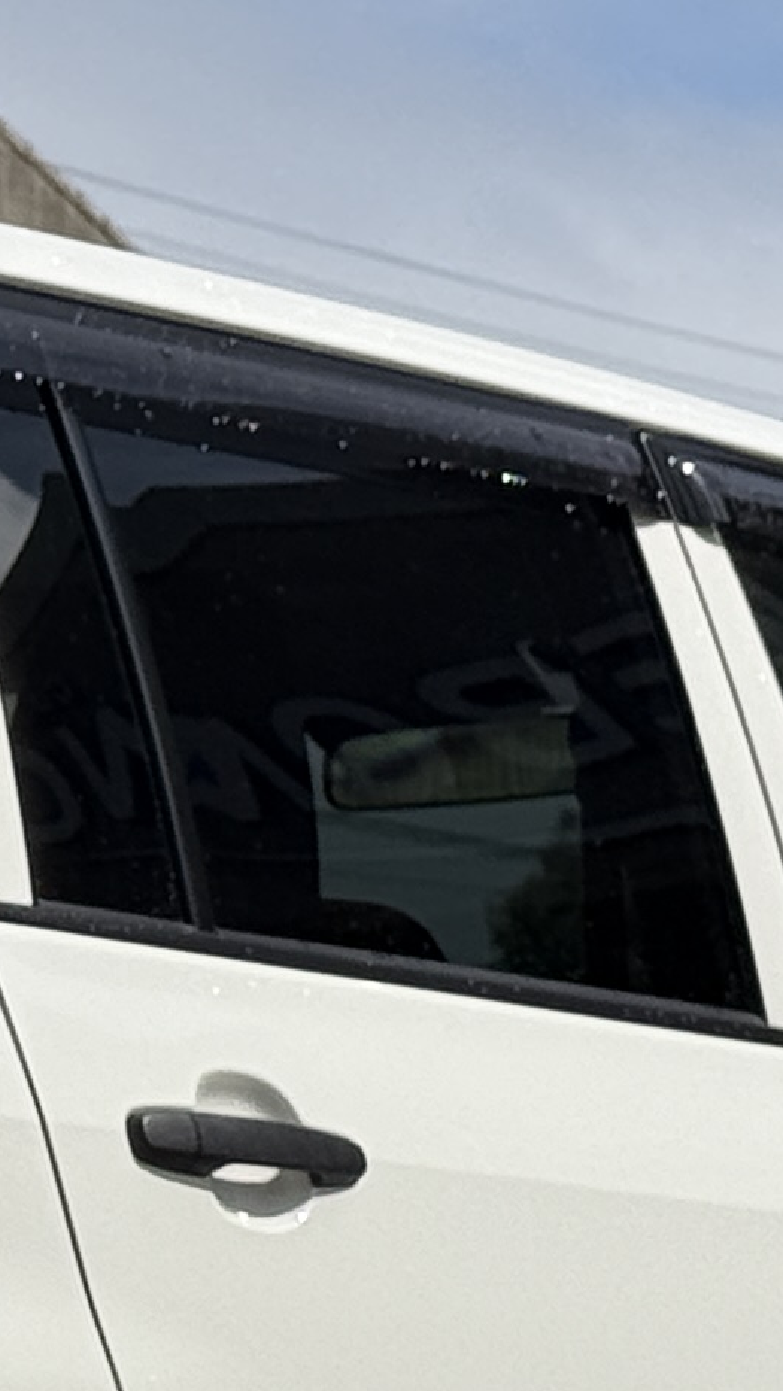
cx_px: -349
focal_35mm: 226
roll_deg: -1.1
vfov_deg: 9.5
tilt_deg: +3.3
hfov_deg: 5.3
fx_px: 8339
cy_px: 1228
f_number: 1.78
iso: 64
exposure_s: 1/11364
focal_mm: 6.76
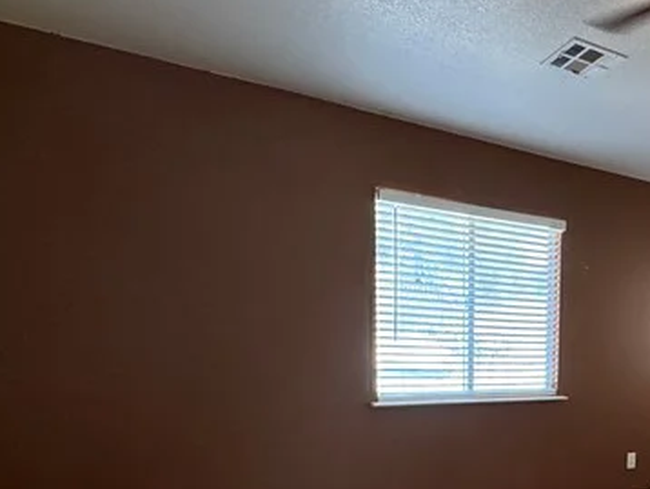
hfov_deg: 36.9
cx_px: 763
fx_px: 752
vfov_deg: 34.1
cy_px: 434
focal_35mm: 40
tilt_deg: -7.0
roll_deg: -4.2
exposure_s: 1/60
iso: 250
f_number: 2.2
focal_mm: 2.22
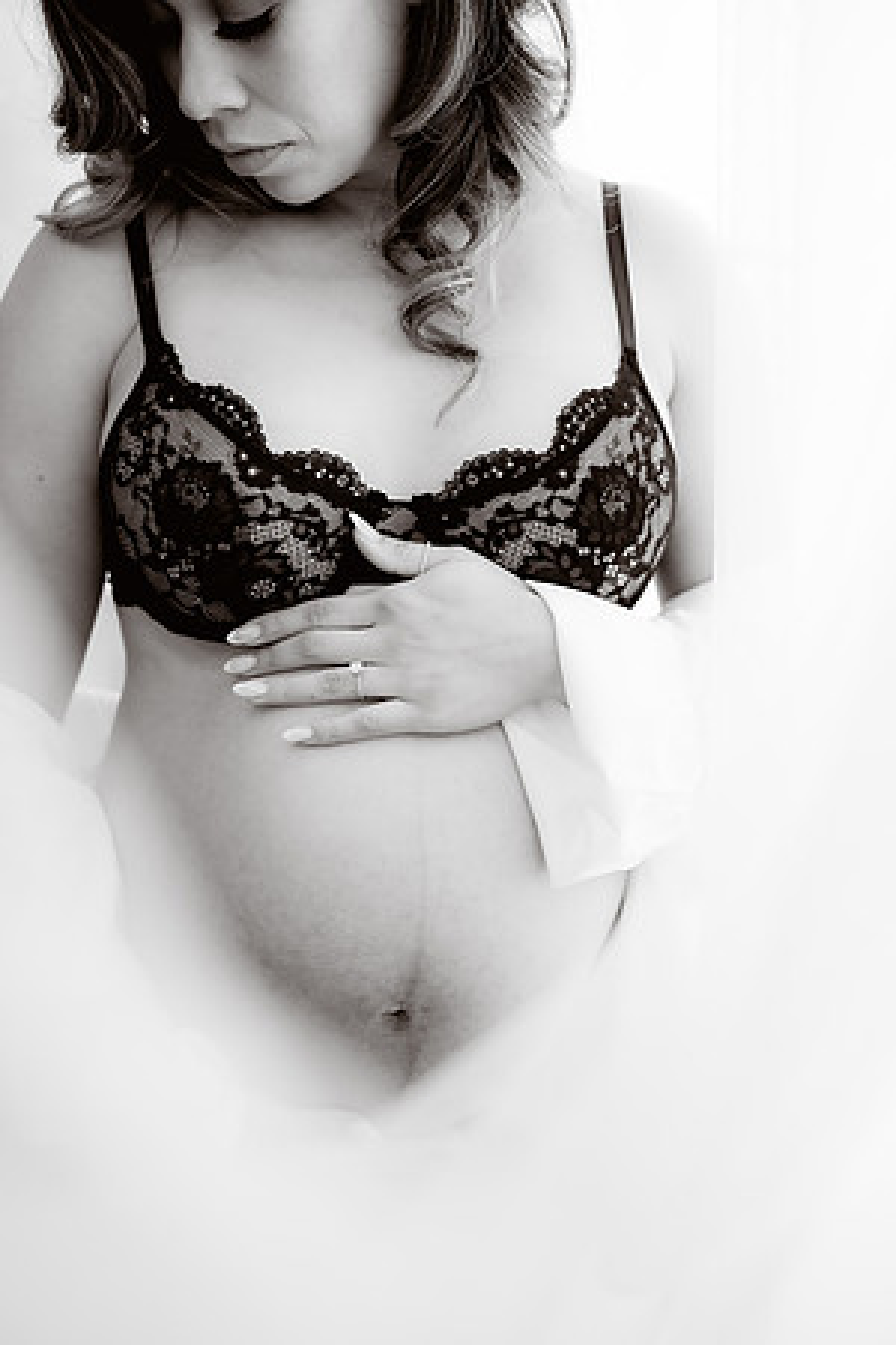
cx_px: 448
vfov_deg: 39.6
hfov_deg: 27.0
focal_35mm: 50
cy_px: 672
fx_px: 1867
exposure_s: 1/125
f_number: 2.2
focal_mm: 50
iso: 200
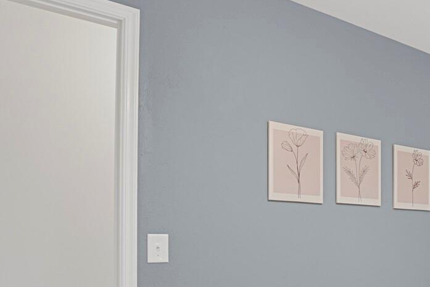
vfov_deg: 32.8
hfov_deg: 39.5
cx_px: 483
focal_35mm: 39
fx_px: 466
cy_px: 249
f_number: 8
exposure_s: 1/13
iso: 12800
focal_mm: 17
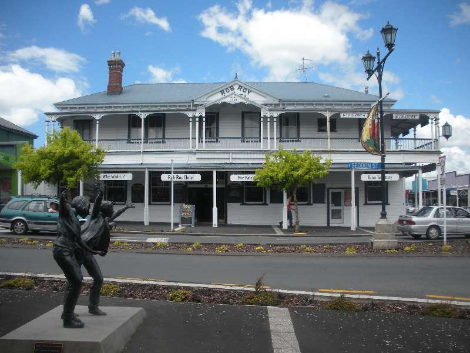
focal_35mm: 35
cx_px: 235
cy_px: 176
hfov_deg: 52.6
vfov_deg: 40.7
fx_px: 475
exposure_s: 1/722
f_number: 3.5
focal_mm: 6.3
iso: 64
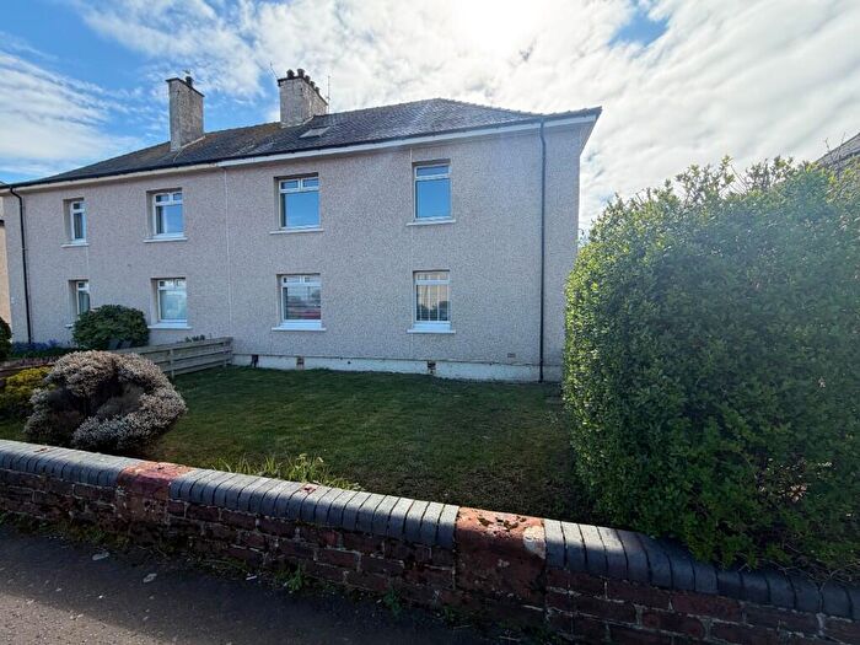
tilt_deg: -1.7
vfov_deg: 85.7
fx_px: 348
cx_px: 430
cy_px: 322
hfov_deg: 102.1
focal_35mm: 14
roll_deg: +0.8
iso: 40
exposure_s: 1/619
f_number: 2.2
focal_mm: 2.22
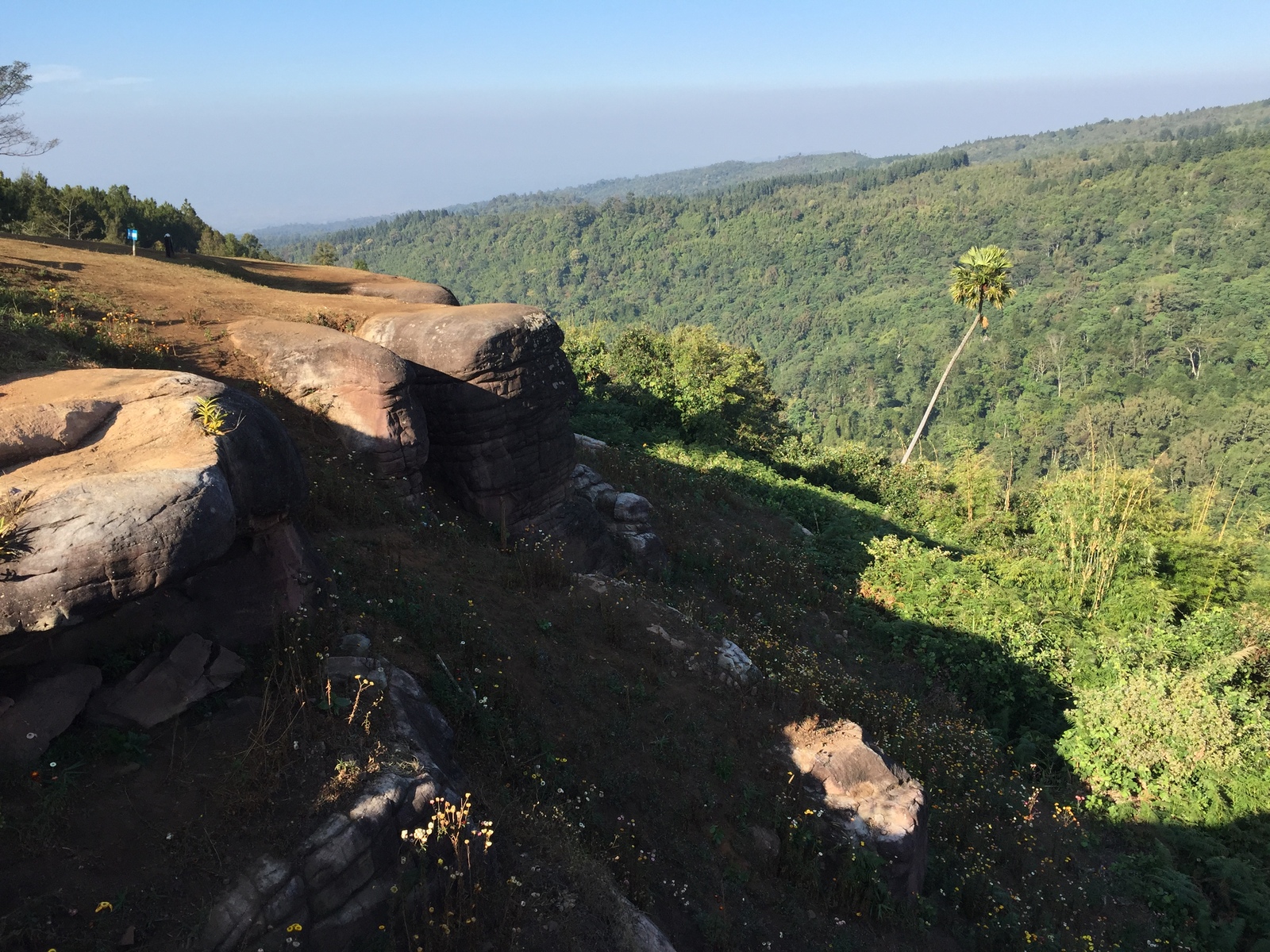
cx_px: 635
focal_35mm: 29
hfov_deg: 61.7
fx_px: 1064
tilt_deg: -17.1
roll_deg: +0.3
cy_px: 476
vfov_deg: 48.2
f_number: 2.2
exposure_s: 1/1041
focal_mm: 4.15
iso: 32
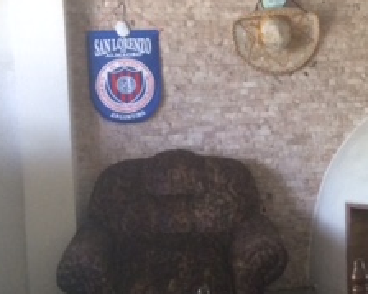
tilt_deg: -6.2
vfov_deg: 18.9
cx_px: 424
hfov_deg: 22.0
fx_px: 882
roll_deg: +2.0
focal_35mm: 81
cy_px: 117
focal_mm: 4.15
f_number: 2.2
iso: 160
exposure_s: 1/30
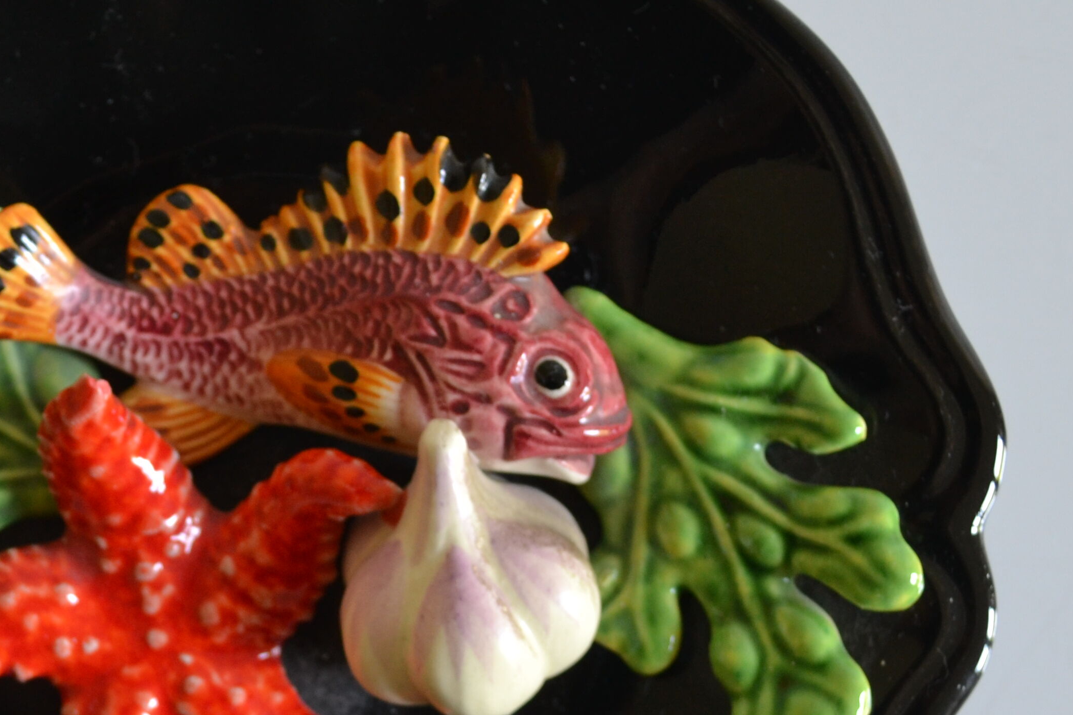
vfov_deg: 17.2
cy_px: 494
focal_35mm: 79
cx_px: 267
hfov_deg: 25.4
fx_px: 2354
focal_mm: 24
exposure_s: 1/15
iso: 400
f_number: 4
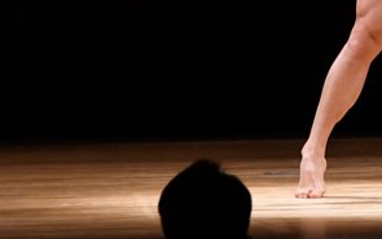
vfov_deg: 1.9
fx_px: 7107
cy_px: -68
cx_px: 361
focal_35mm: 682
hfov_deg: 3.1
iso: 3200
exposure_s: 1/400
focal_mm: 170
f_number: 5.6
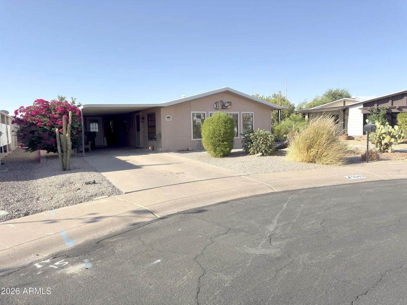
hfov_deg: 71.6
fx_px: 282
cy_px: 152
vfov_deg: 56.8
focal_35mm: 24
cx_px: 204
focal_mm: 6.76
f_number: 1.78
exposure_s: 1/3344
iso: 64
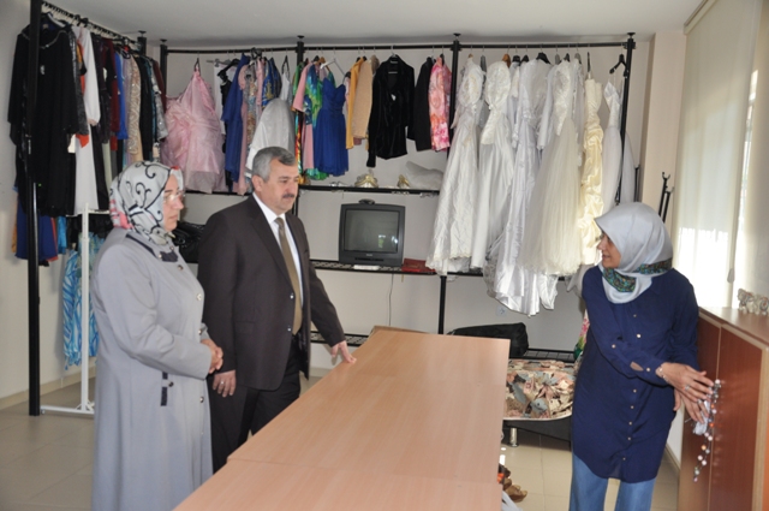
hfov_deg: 51.3
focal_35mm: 38
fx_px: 800
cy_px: 256
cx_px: 384
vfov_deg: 35.4
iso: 400
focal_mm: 25
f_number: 4
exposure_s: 1/160
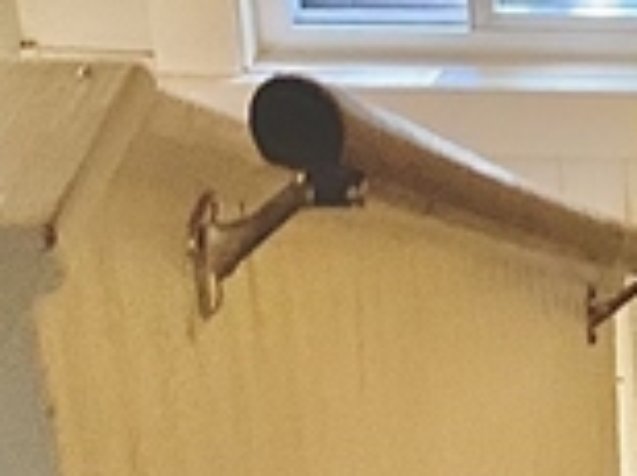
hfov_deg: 12.8
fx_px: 2664
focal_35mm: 145
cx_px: 1026
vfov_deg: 9.9
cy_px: -265
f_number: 1.8
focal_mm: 3
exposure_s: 1/40
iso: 250
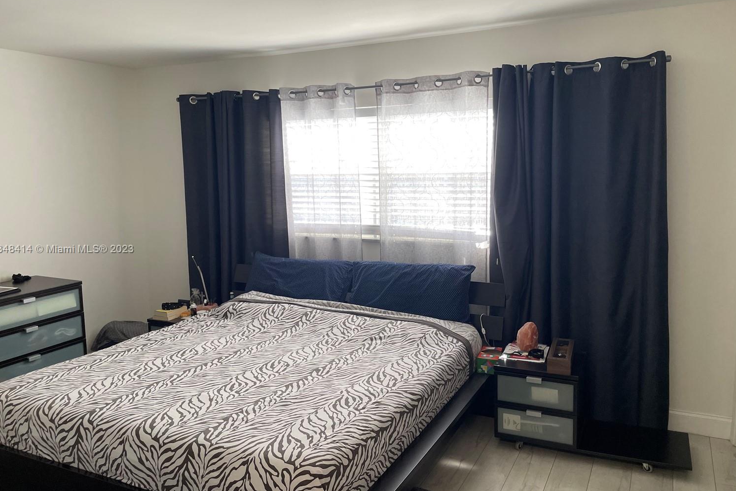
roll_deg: +1.3
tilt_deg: -8.3
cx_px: 370
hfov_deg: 63.7
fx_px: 593
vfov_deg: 45.0
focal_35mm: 29
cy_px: 250
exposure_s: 1/120
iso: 125
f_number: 1.6
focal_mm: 4.2
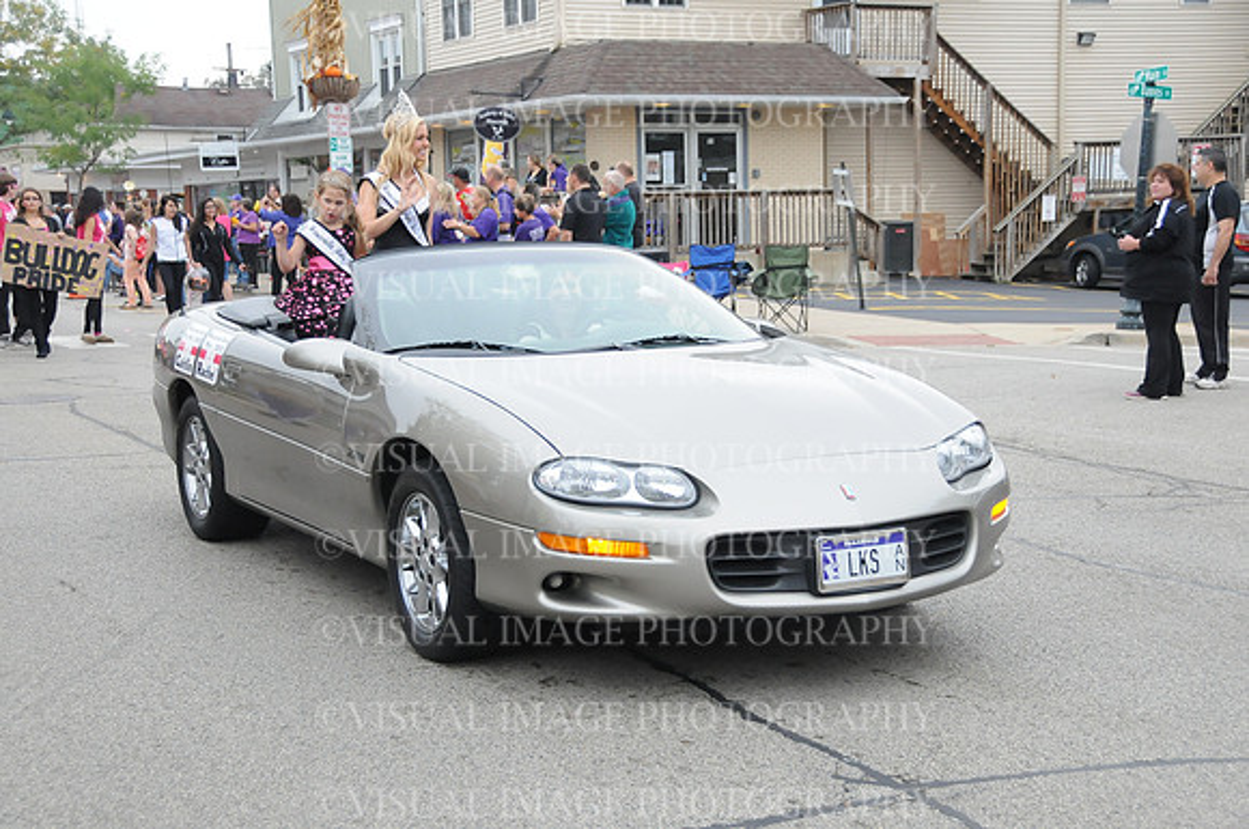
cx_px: 624
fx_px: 1871
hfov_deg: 36.9
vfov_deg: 25.0
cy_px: 414
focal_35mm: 54
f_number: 4.2
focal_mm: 36
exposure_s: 1/640
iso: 1250
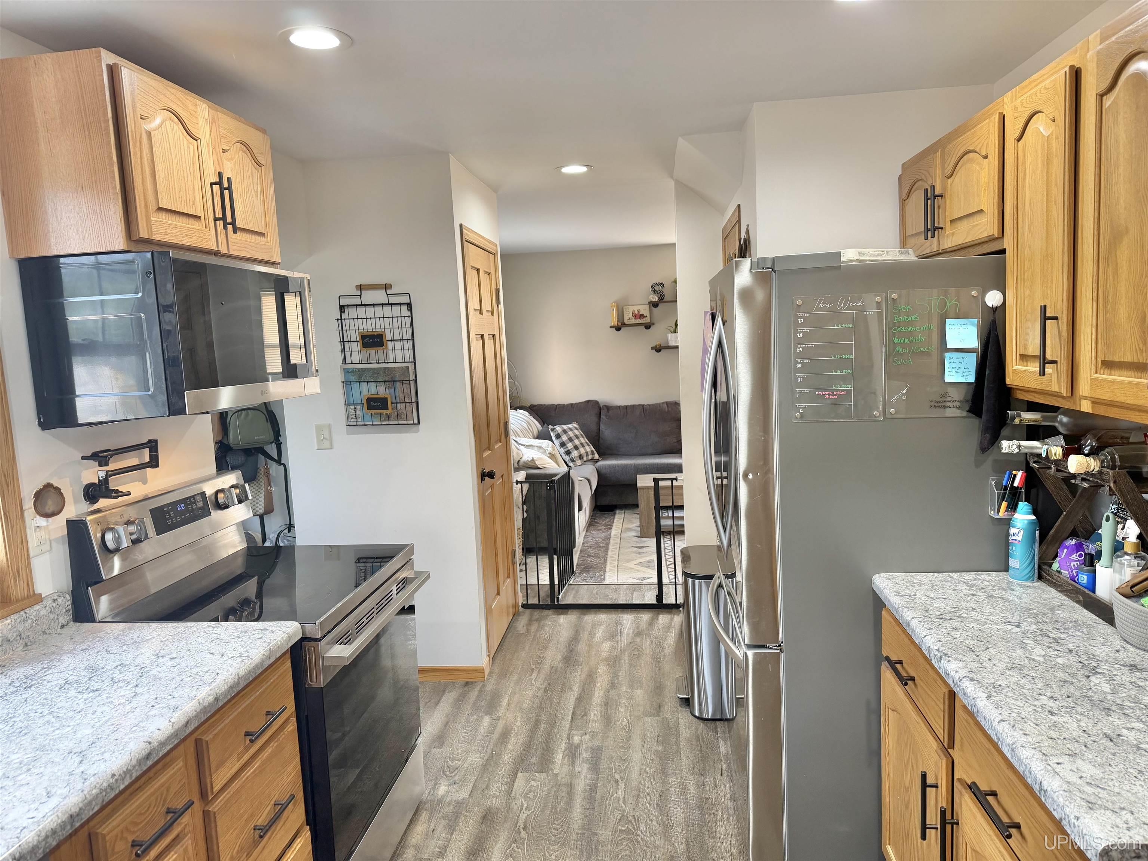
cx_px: 574
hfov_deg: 71.6
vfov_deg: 56.8
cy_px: 430
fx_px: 796
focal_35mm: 24
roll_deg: +3.4
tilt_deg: -7.2
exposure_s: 1/60
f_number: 1.78
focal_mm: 6.76
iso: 125
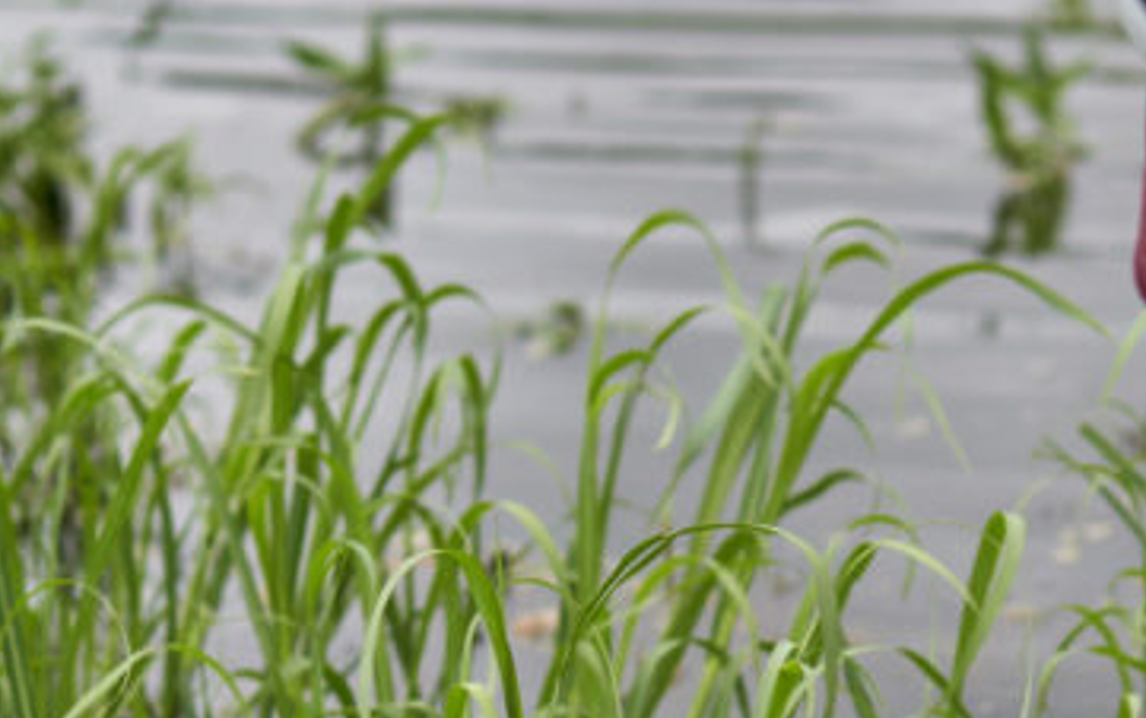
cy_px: 720
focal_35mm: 130
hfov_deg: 16.0
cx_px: 879
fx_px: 4062
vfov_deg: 10.0
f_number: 2.2
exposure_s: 1/250
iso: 100
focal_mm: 30
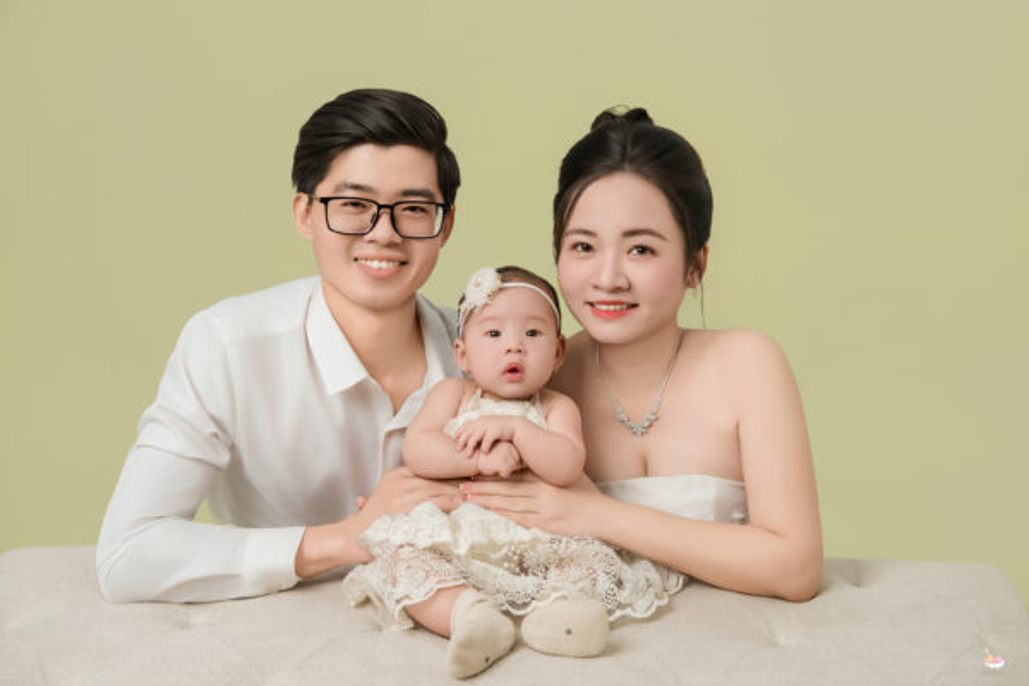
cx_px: 514
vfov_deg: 25.5
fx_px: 1515
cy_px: 343
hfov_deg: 37.5
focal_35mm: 53
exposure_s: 1/180
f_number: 4
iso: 400
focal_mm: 35
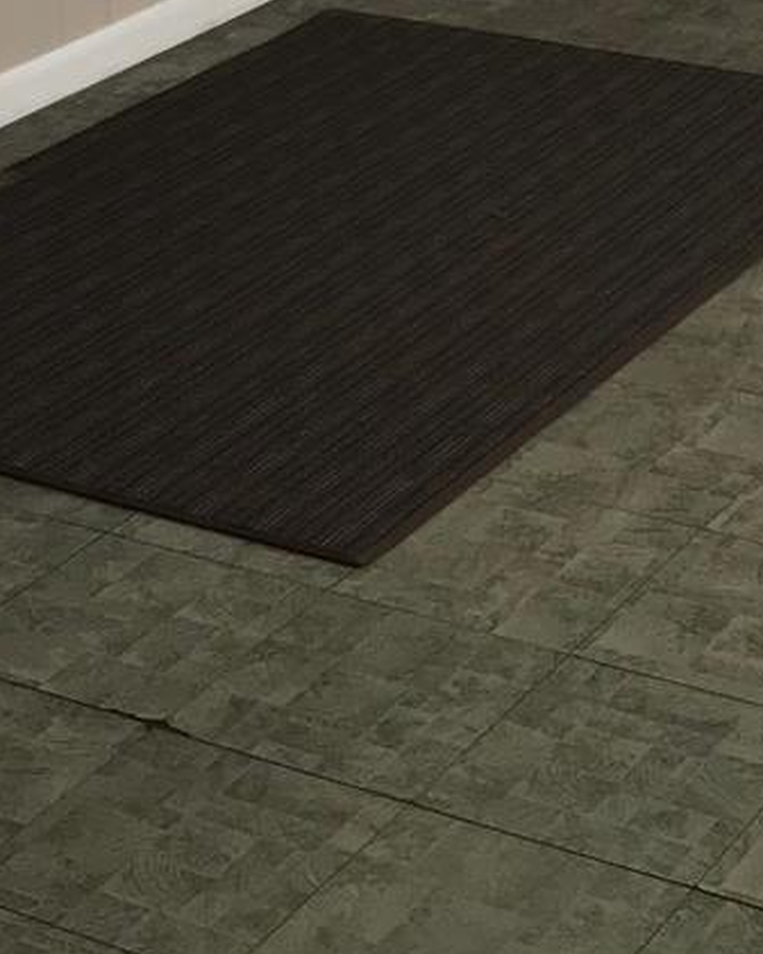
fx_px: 2823
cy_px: -400
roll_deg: +2.5
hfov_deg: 15.2
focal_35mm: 100
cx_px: 668
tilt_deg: -9.1
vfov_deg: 17.6
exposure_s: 1/94
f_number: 1.8
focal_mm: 3.99
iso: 40
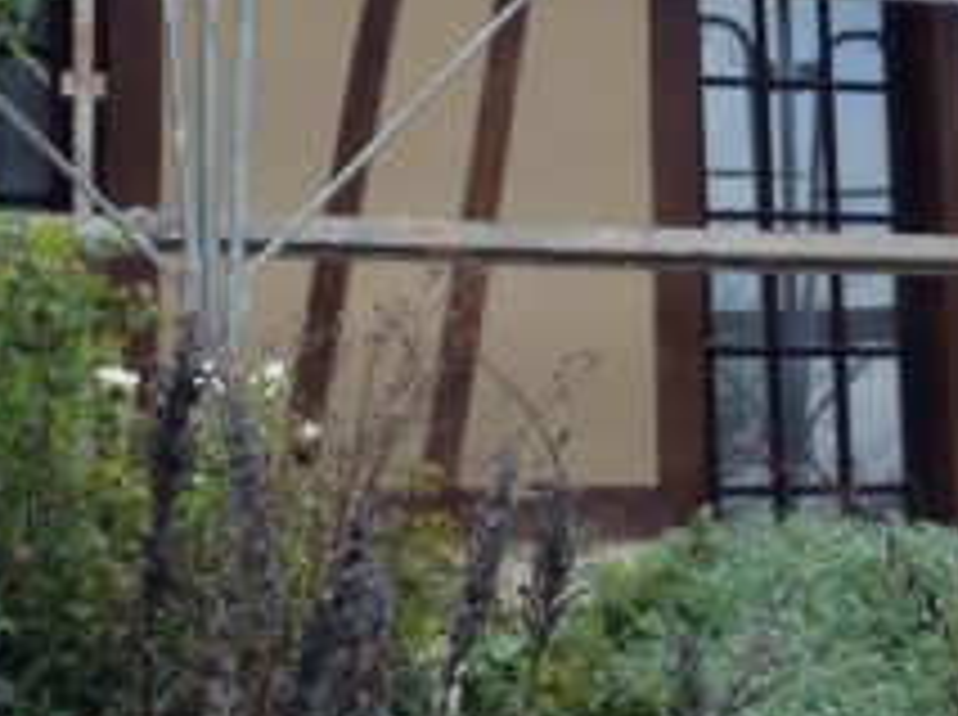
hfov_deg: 12.3
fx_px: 4393
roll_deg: +1.3
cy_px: -446
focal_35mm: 159
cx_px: 949
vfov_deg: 9.0
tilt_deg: +17.2
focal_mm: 4.12
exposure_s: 1/384
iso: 50
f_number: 2.4
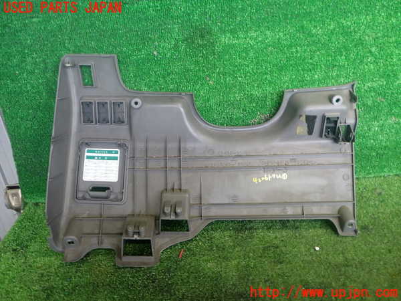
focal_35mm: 30
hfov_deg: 60.0
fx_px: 348
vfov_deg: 46.8
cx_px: 200
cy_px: 150
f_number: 2.3
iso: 250
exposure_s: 1/30
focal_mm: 5.4
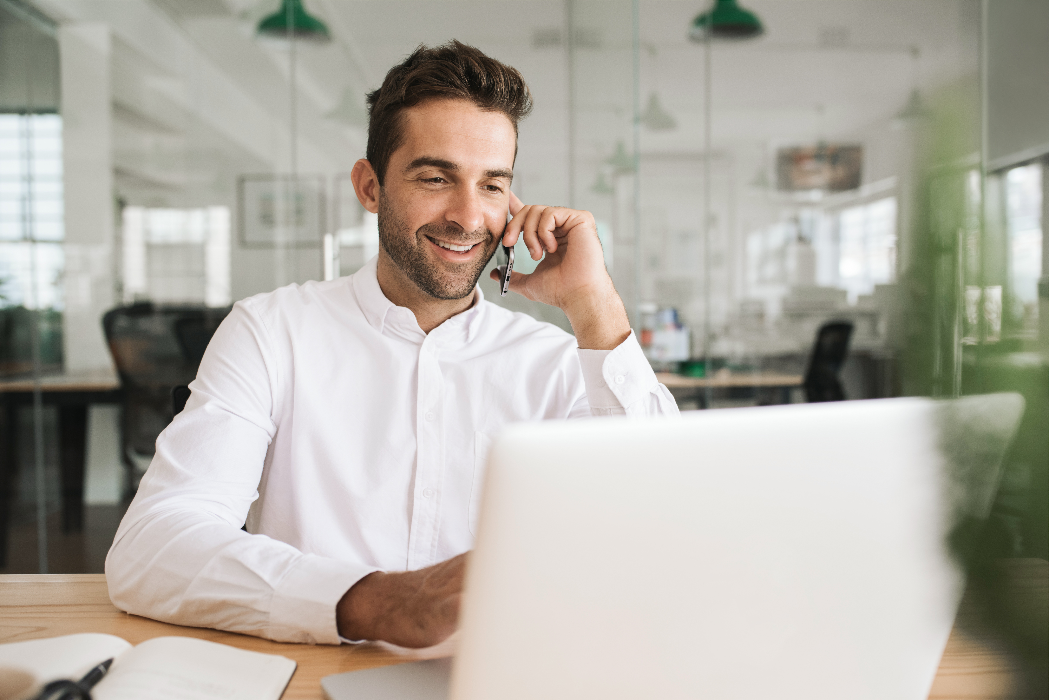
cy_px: 350
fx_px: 1020
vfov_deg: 37.9
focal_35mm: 35
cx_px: 524
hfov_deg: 54.4
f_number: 2.8
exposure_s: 1/160
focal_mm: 35
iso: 500
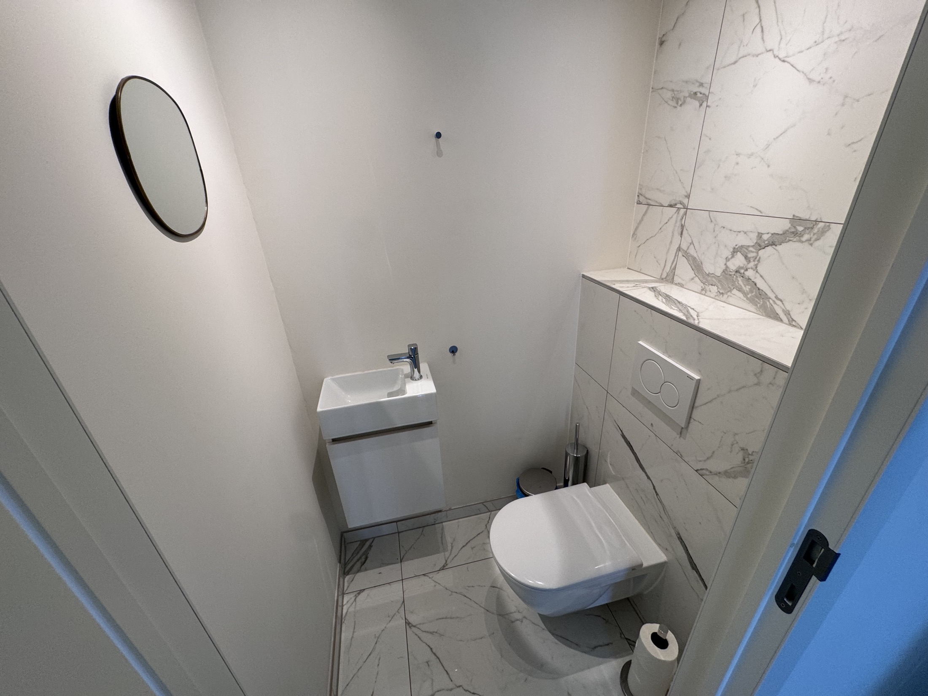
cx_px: 464
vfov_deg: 85.7
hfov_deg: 102.1
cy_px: 348
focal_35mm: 14
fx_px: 375
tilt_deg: -25.4
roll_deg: +3.8
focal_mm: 2.22
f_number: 2.2
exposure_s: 1/99
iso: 125
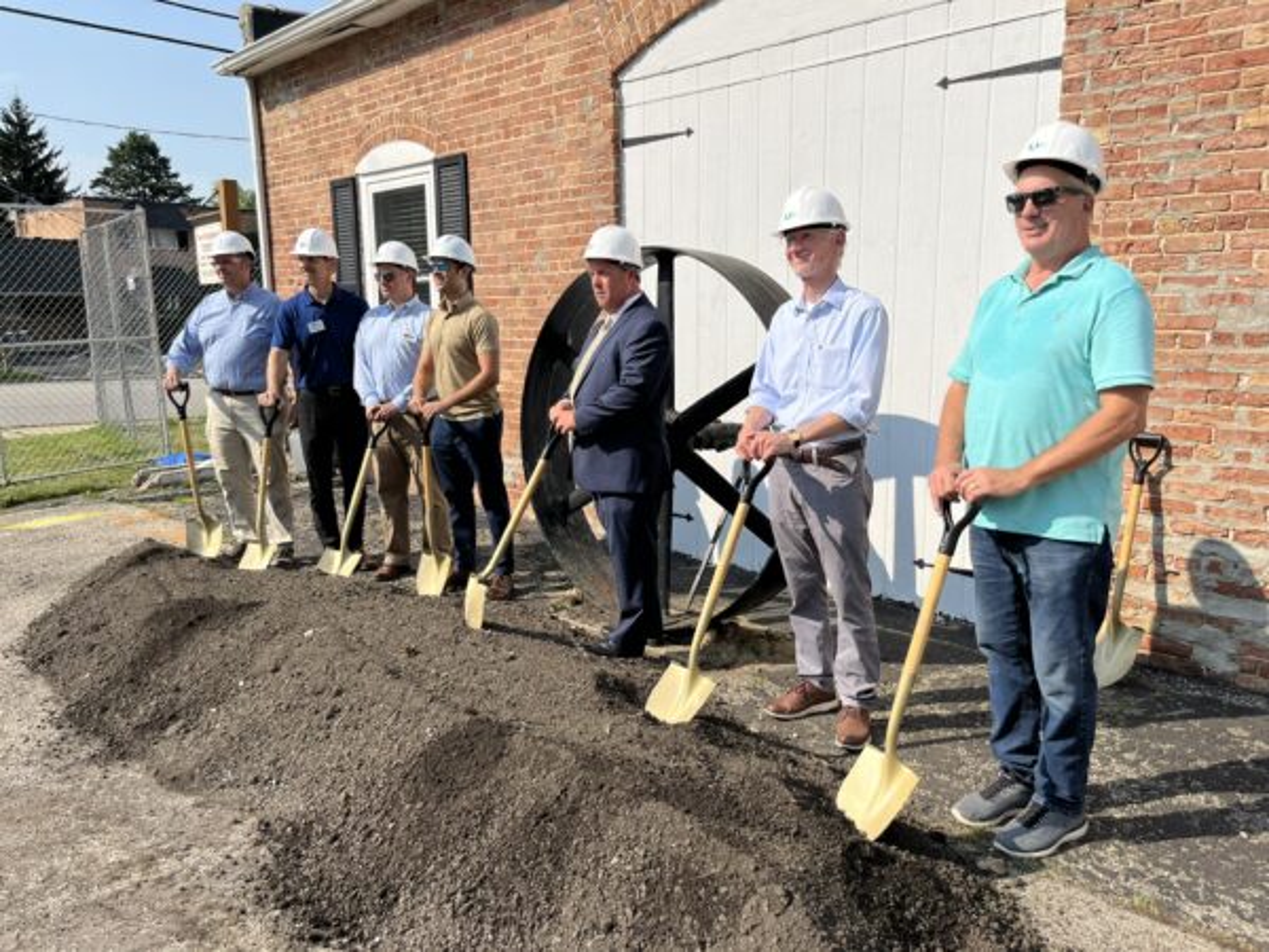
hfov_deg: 67.3
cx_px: 634
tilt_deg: -10.9
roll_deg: +0.7
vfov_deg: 53.1
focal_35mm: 26
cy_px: 476
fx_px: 953
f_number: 1.6
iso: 50
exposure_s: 1/4149
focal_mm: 5.1
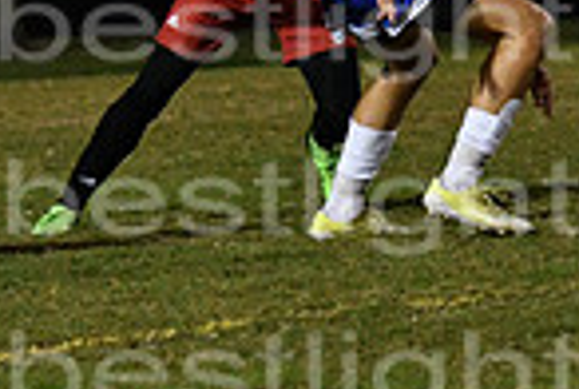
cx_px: 523
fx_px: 11700
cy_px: -54
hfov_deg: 2.8
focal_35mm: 726
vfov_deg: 1.9
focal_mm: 122
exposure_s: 1/1000
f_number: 4
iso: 6400
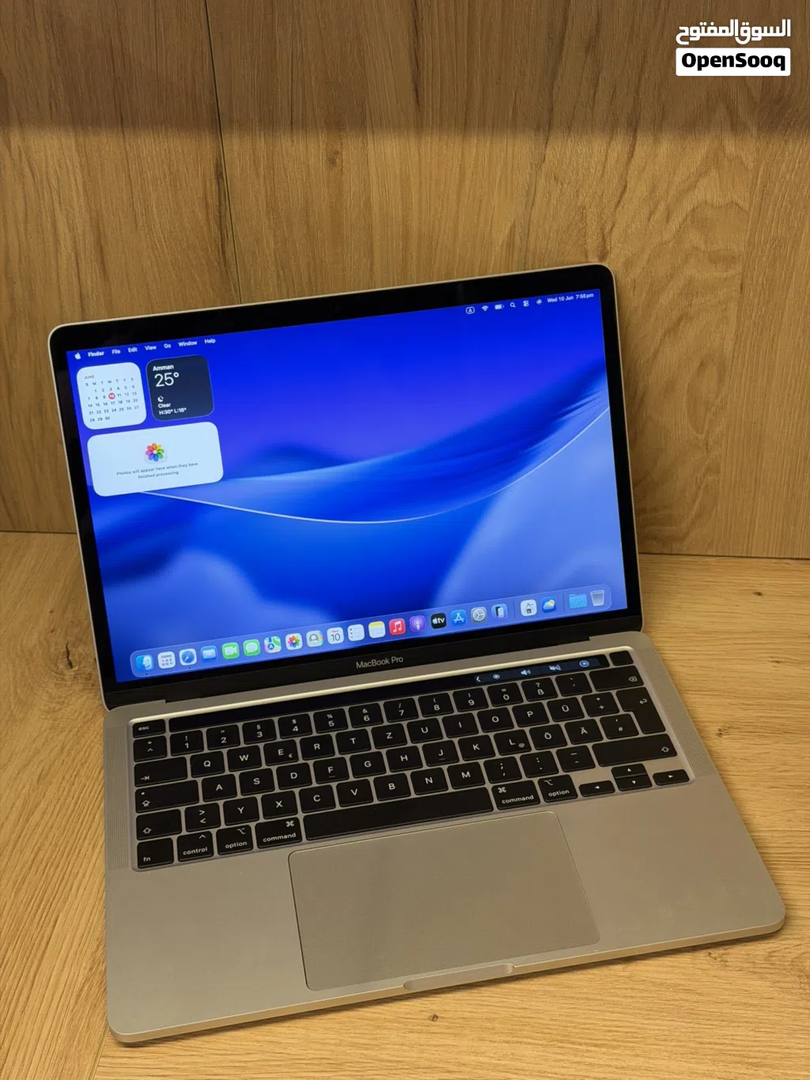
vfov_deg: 39.7
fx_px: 1497
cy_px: 540
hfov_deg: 30.3
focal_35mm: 48
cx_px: 405
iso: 125
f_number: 1.78
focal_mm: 6.76
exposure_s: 1/50
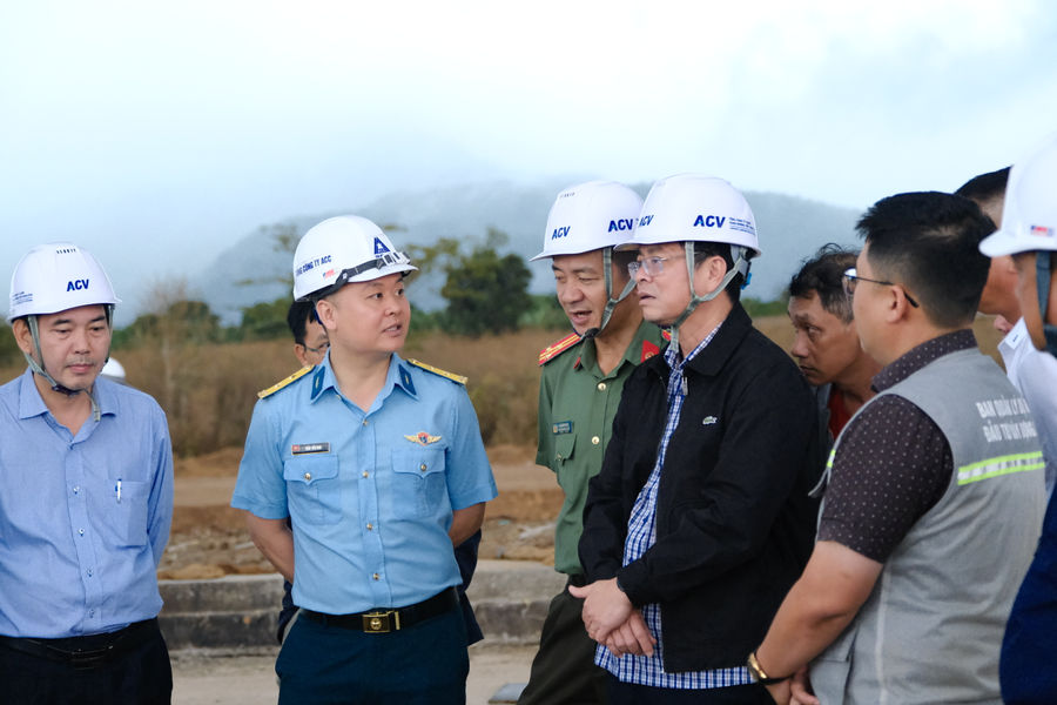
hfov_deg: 23.9
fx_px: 2495
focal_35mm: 85
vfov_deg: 16.1
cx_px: 528
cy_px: 352
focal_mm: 56.5
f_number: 4
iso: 6400
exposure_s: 1/160
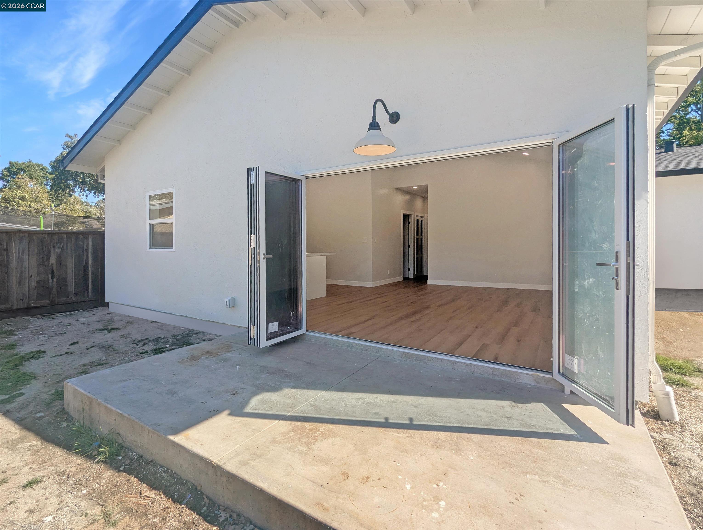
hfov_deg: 94.4
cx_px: 352
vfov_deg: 78.2
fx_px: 325
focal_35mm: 16
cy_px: 265
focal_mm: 2.35
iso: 49
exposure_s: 1/1029
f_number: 2.2
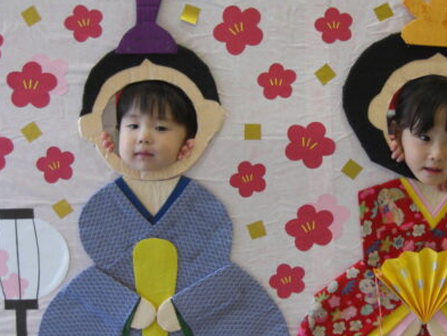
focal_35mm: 58
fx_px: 749
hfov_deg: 32.6
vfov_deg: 25.2
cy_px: 178
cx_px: 337
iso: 200
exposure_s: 1/60
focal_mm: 7.9
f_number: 2.8
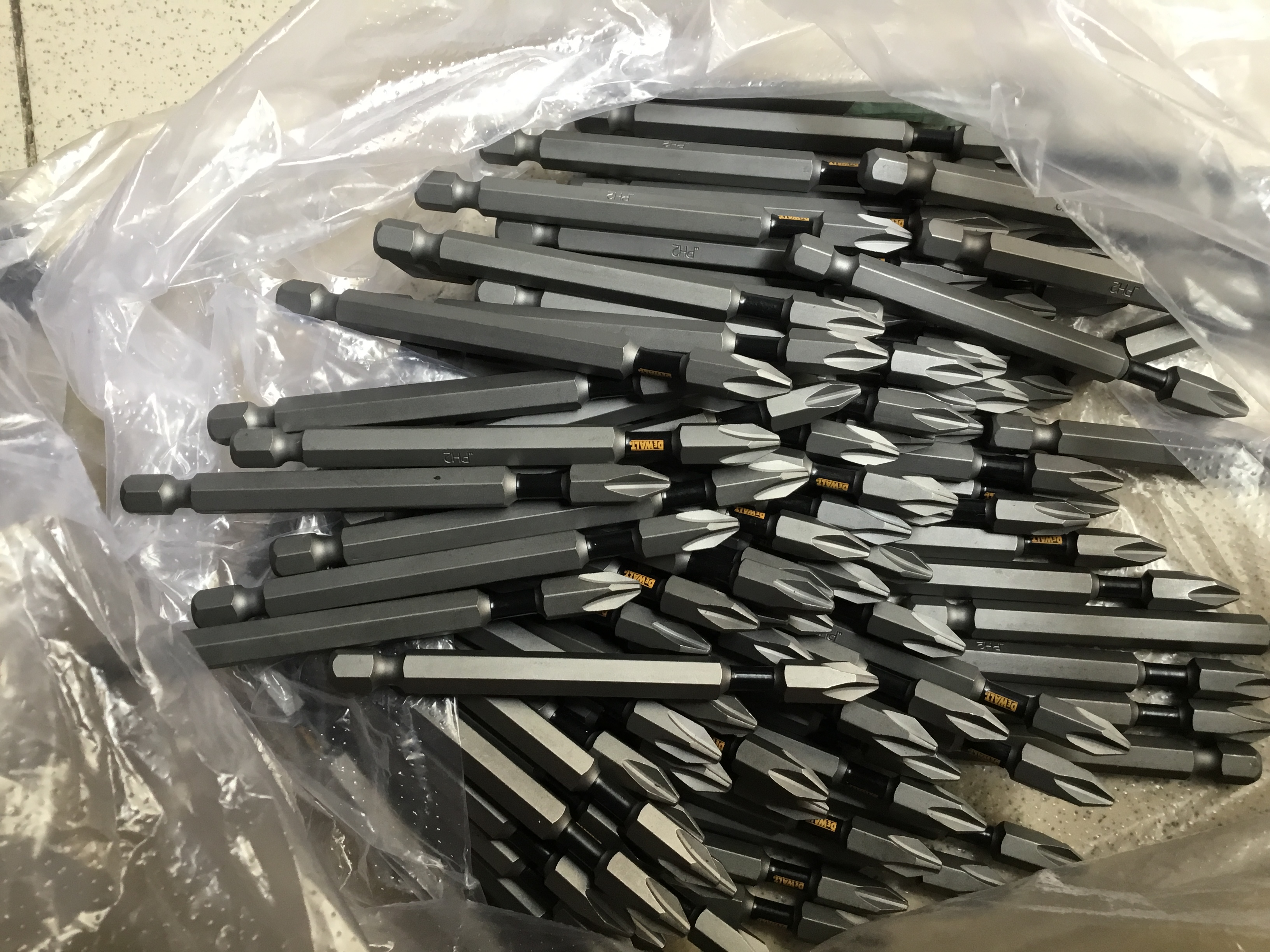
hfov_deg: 58.4
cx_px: 635
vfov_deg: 45.4
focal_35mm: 31
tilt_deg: -82.7
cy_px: 476
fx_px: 1137
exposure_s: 1/33
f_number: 2.4
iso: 40
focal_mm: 3.3
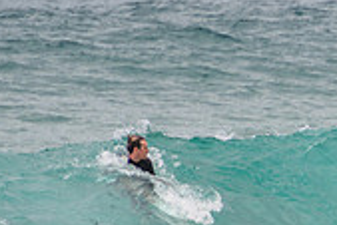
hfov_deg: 1.1
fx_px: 17735
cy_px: 182
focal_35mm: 1893
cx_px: 692
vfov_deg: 0.7
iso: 160
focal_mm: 400
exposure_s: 1/2000
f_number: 5.6
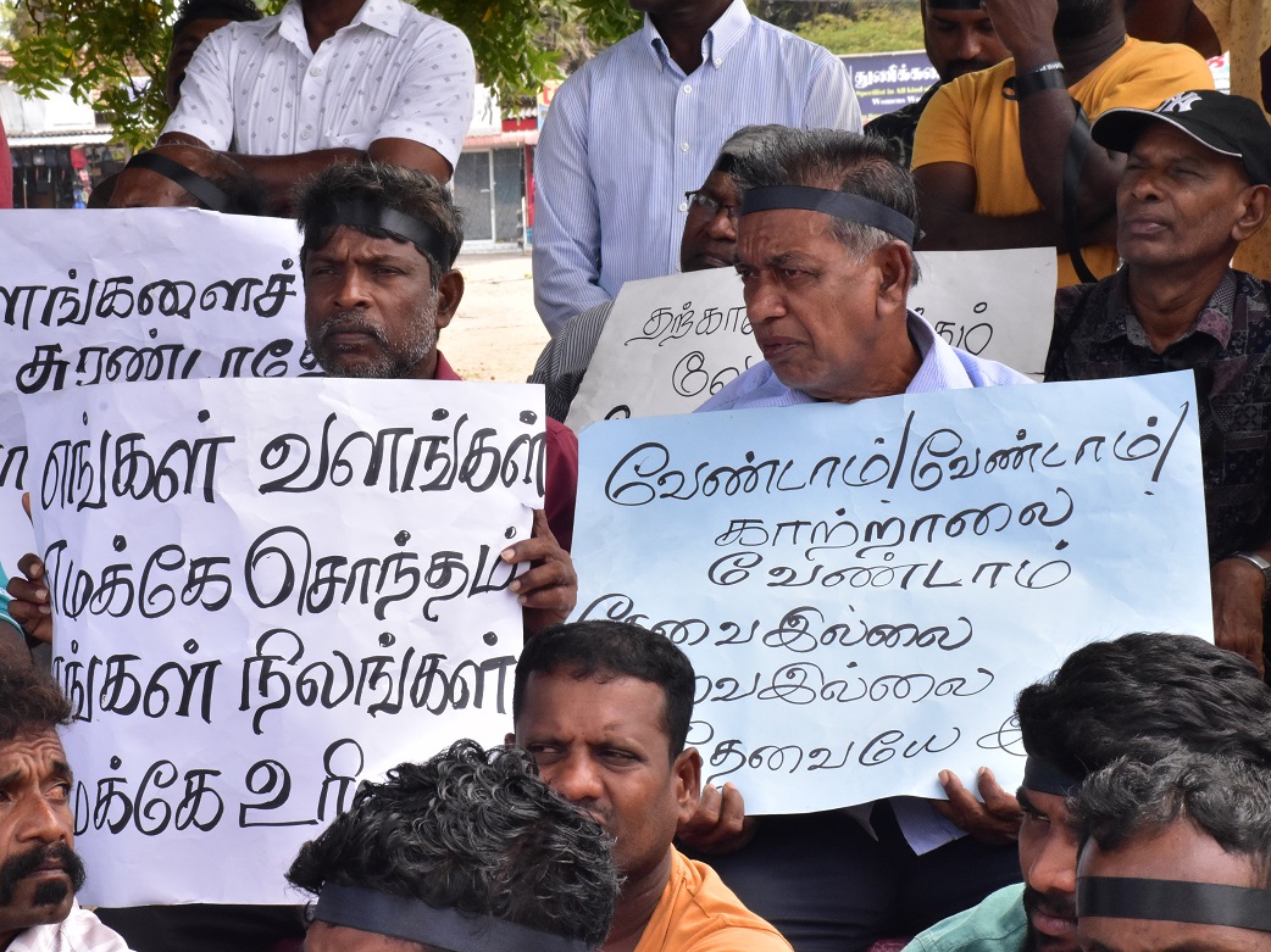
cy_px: 473
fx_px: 3781
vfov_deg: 14.4
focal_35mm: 103
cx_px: 556
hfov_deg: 19.1
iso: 2000
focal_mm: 62
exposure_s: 1/200
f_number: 22
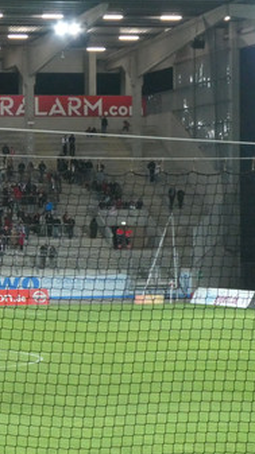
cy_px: 267
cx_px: -119
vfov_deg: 14.8
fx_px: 1747
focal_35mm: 145
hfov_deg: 8.2
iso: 800
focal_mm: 12.5
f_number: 4.5
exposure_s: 1/80
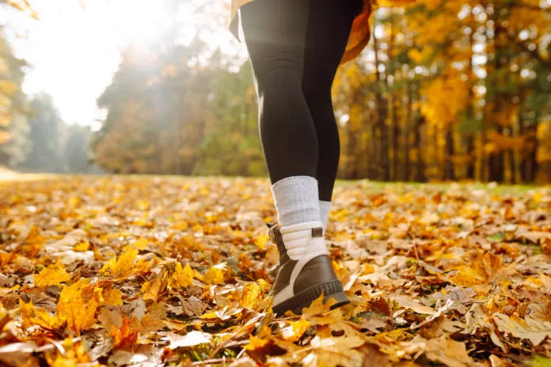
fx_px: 536
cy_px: 184
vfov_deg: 37.9
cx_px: 276
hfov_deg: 54.4
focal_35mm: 35
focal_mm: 35
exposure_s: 1/800
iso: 320
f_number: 2.8
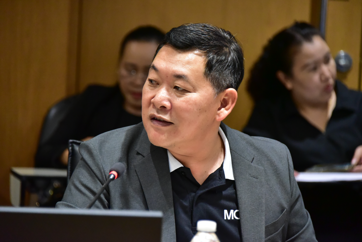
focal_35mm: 210
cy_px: 121
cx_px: 181
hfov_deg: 9.8
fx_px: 2112
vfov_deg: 6.5
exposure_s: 1/200
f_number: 5.6
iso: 10000
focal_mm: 210
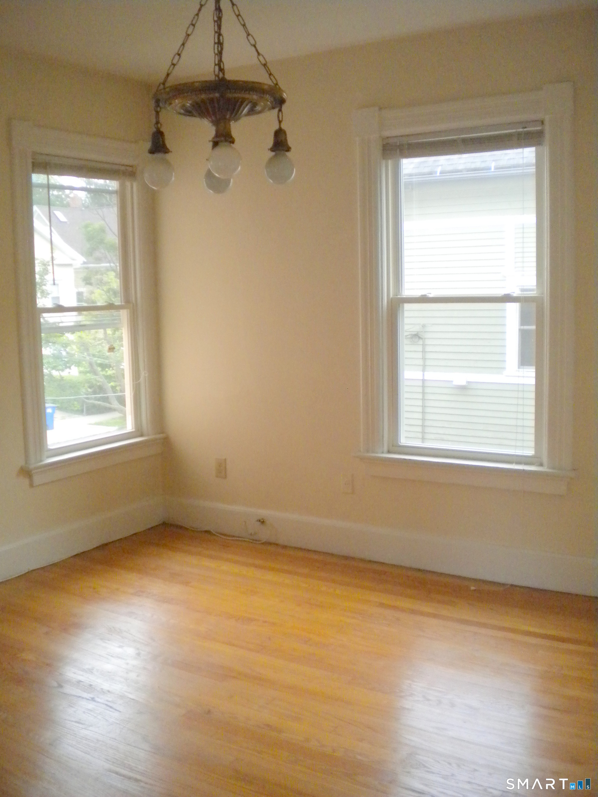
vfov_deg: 52.6
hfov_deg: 40.7
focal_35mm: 35
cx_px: 299
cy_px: 398
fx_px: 806
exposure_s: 1/232
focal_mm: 6.3
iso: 400
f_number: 3.1
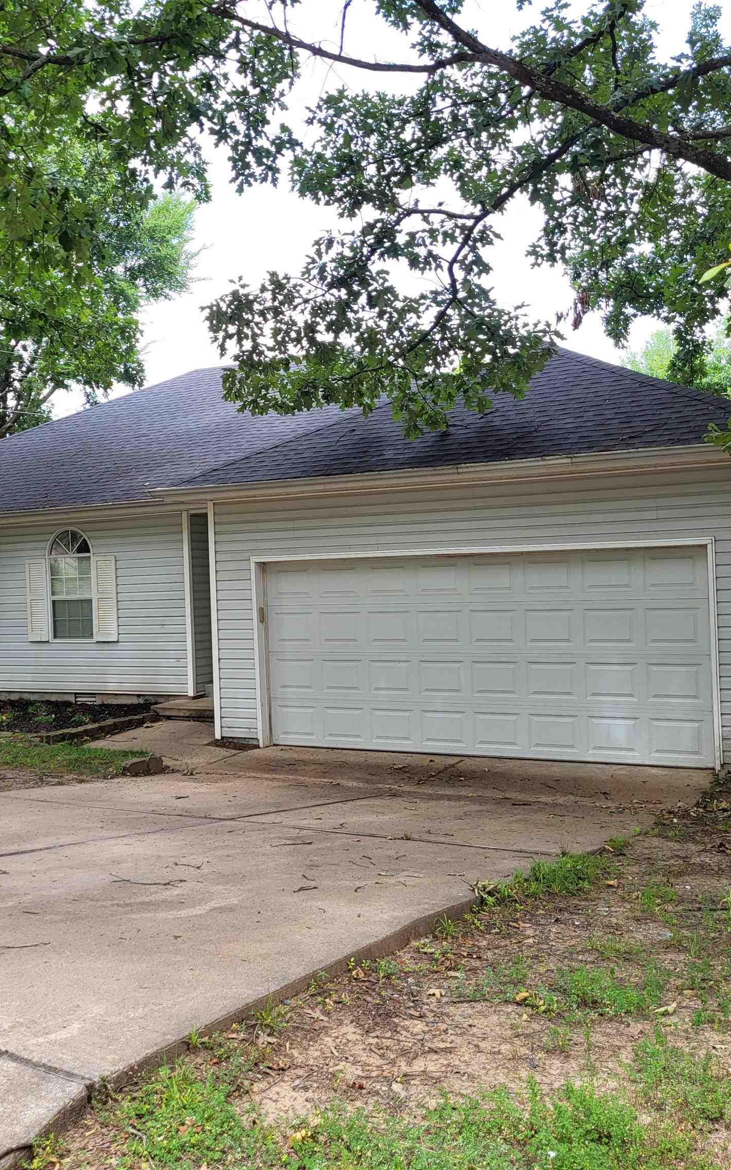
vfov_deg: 52.7
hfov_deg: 34.1
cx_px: 231
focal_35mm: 37
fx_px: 1179
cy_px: 589
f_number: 1.8
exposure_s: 1/415
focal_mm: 5.4
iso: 40
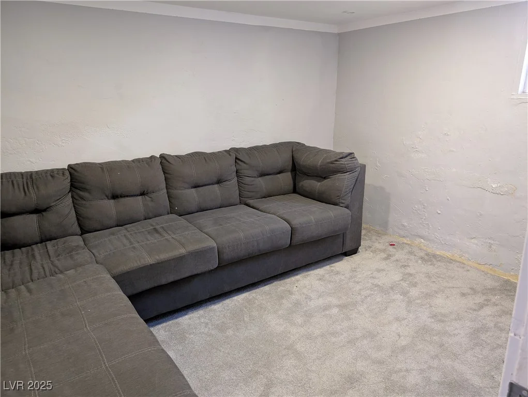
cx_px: 264
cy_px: 198
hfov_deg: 71.5
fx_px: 366
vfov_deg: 56.9
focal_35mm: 24
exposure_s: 1/23.8
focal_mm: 6.9
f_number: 1.68
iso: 288
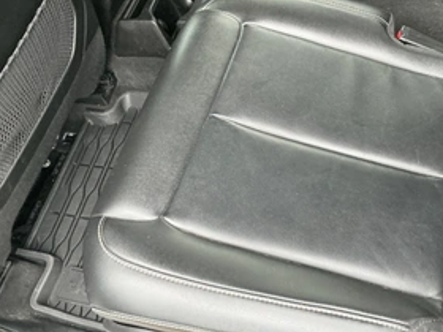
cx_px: 285
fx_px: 512
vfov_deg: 36.0
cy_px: 163
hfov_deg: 46.3
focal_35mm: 40
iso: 200
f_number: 1.8
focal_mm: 3
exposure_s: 1/60
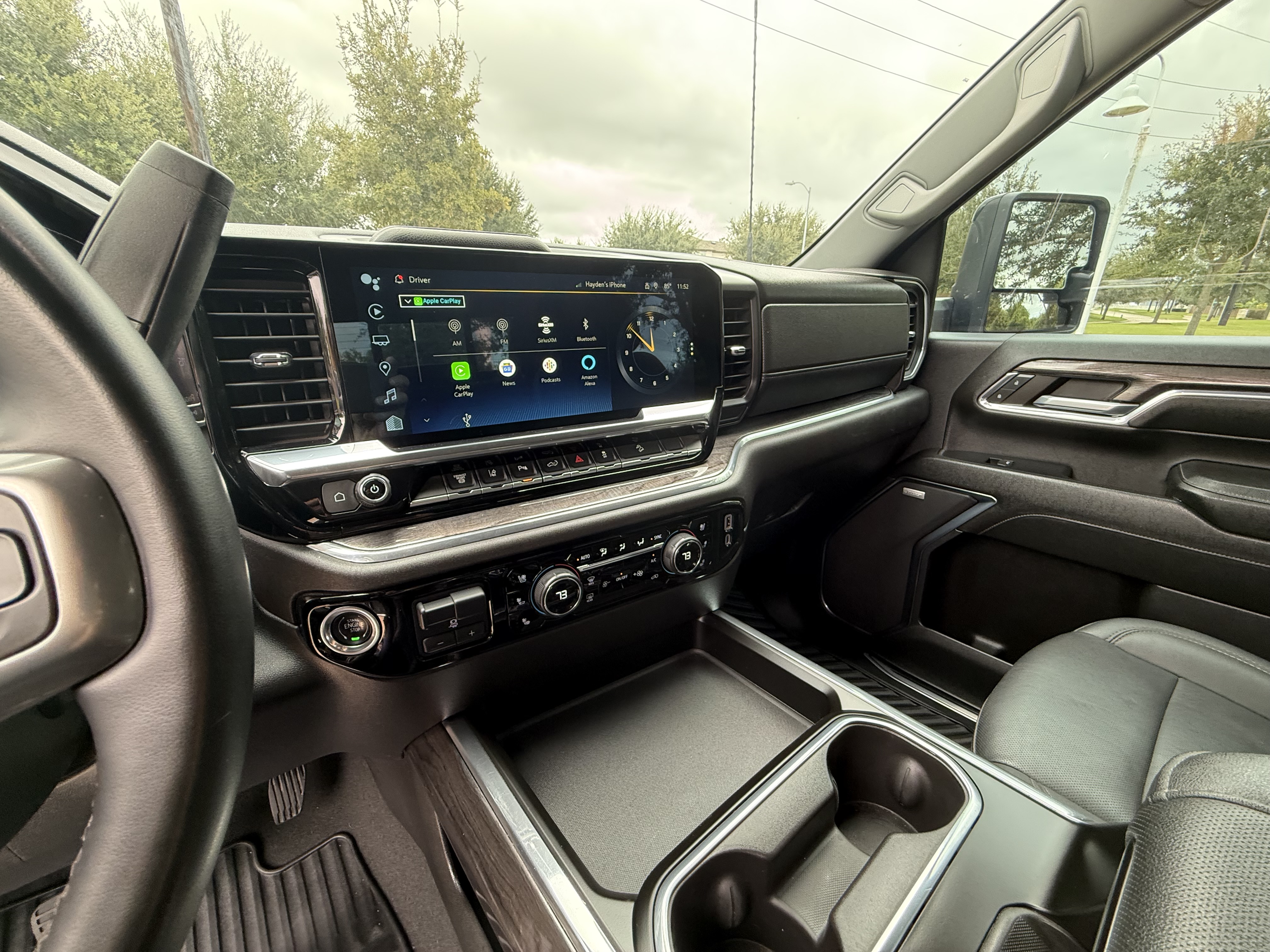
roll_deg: -1.8
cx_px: 635
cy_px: 476
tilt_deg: -19.1
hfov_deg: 102.1
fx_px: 514
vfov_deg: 85.7
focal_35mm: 14
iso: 250
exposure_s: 1/99
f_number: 2.2
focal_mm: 2.22
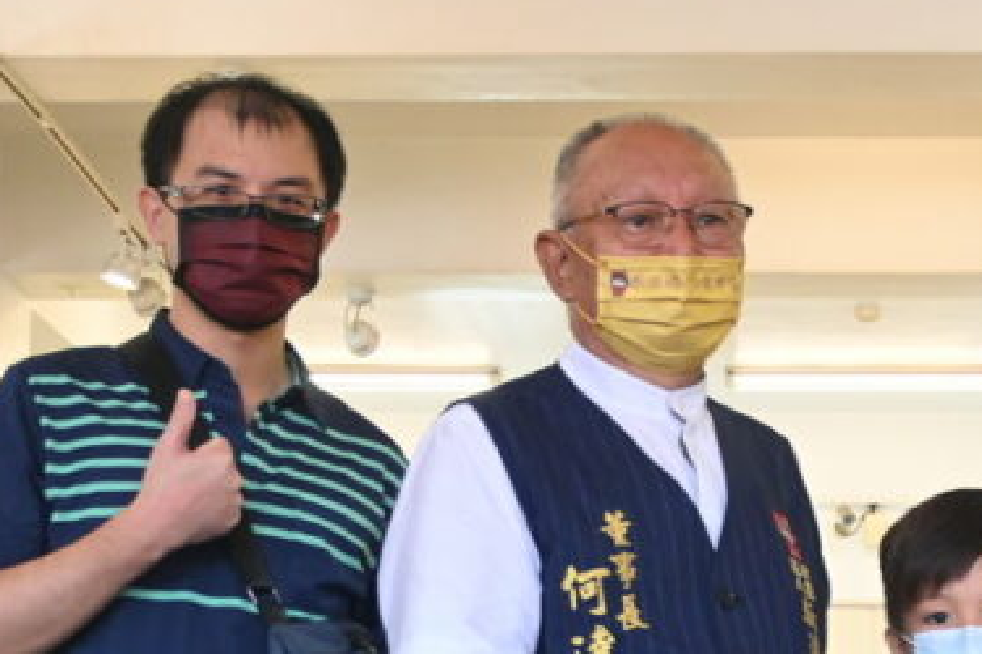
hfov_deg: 19.8
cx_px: 728
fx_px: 2792
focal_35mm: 102
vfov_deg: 12.9
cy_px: 880
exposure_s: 1/125
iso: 900
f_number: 4.2
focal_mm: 25
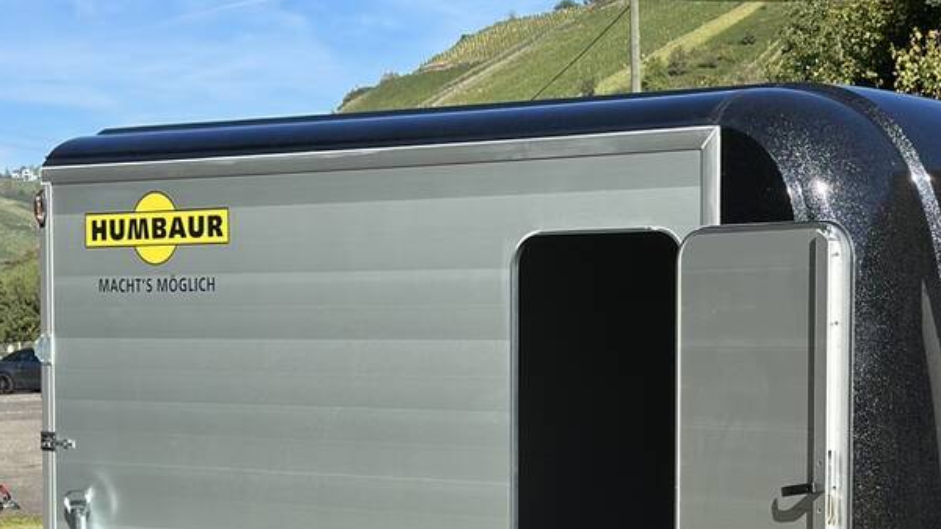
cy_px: 487
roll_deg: +2.4
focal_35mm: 87
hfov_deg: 24.1
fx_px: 2171
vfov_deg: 13.8
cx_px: 750
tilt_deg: -4.7
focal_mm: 6.86
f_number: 1.78
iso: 100
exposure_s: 1/3367
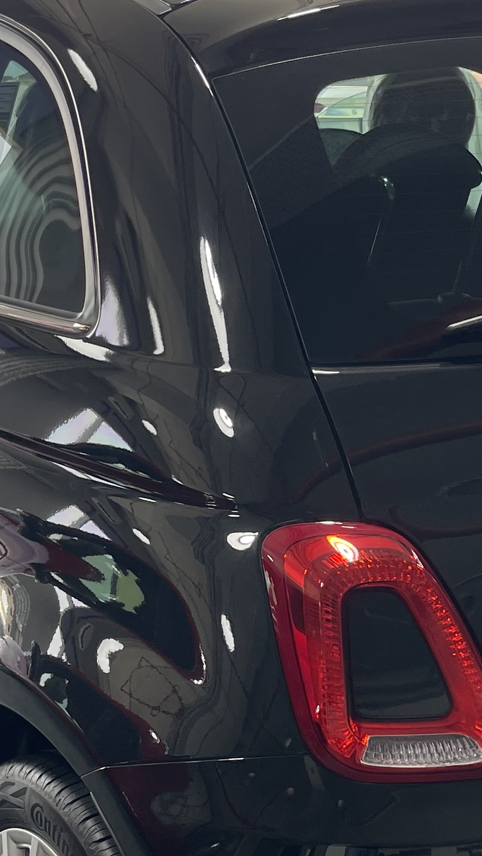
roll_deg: +0.7
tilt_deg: -17.0
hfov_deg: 17.0
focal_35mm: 71
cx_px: 199
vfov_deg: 29.5
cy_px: 590
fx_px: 1613
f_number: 1.6
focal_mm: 5.1
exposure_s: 1/123
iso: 32
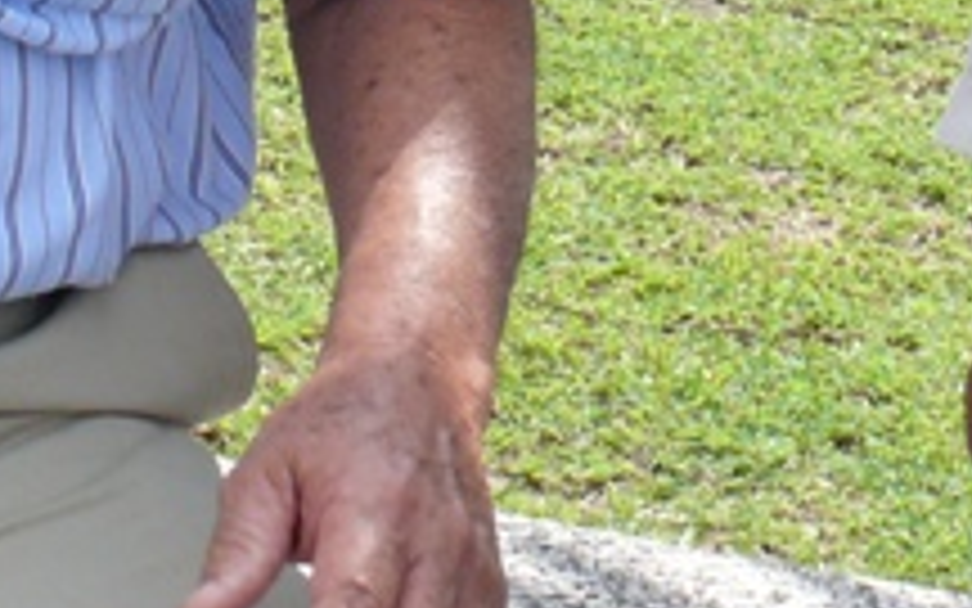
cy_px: -347
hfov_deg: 11.7
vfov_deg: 7.3
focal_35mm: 176
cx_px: 1172
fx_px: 4662
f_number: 5.6
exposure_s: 1/320
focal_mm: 7.4
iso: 100
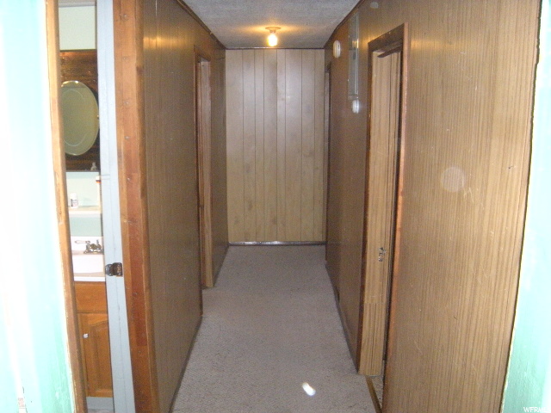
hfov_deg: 52.6
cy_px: 206
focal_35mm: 35
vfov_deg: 40.7
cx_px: 276
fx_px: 557
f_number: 3.8
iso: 568
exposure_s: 1/60
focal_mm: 5.9
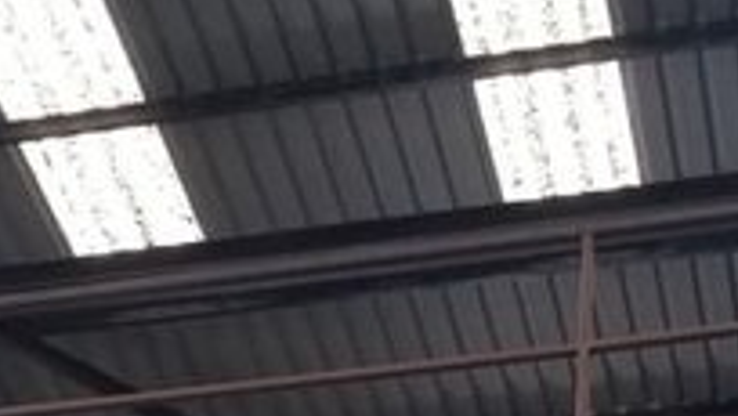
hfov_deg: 19.2
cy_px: 991
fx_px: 2173
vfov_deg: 9.7
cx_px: 539
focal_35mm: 111
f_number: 1.7
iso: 125
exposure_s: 1/60
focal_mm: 4.3
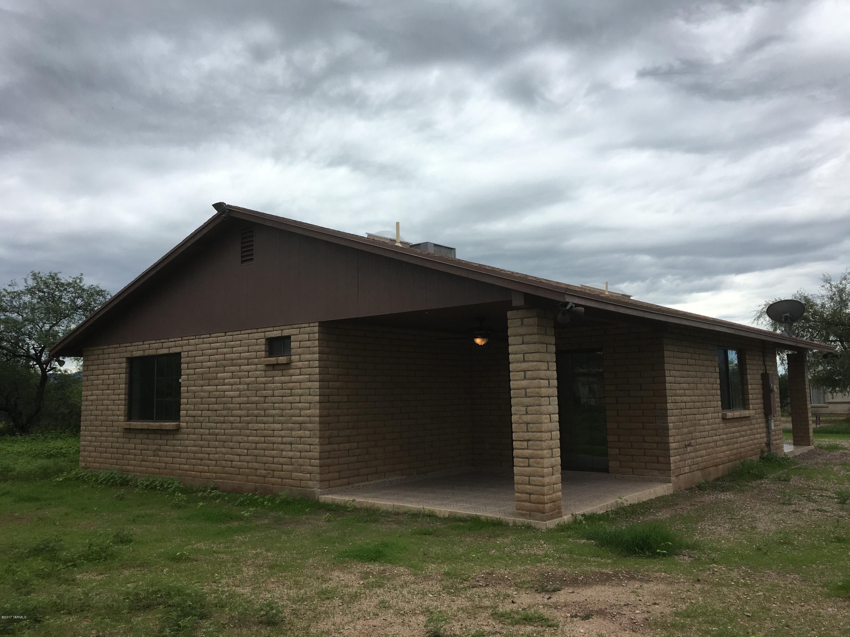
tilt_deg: +6.4
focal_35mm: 29
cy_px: 318
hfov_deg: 61.7
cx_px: 425
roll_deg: +0.4
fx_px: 712
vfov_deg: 48.2
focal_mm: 4.15
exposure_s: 1/1374
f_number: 2.2
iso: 25
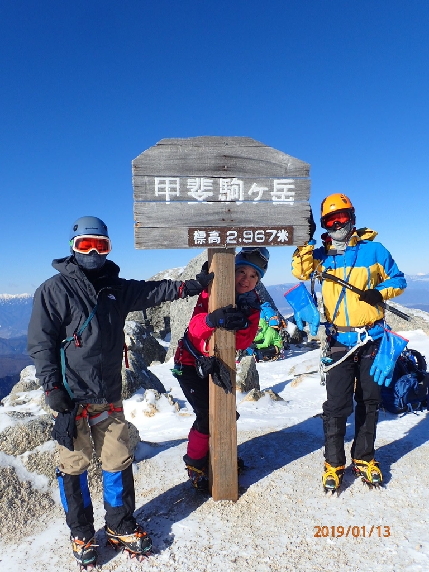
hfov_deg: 46.8
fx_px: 496
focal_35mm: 30
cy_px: 286
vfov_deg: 60.0
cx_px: 214
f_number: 9
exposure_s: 1/200
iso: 100
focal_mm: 5.5
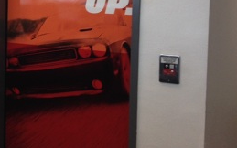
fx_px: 620
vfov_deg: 13.5
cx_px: -20
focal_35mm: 96
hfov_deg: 20.7
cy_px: 15
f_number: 2.4
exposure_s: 1/40
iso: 64
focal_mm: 4.28
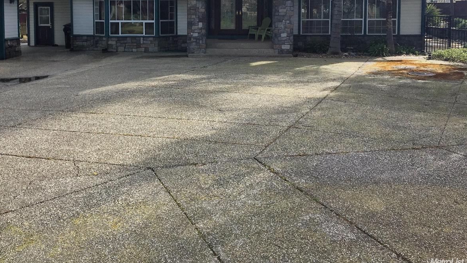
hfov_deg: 50.0
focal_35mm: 40
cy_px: 44
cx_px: 174
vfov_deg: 28.9
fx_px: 495
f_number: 2.2
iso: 25
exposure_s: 1/927
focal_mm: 4.15
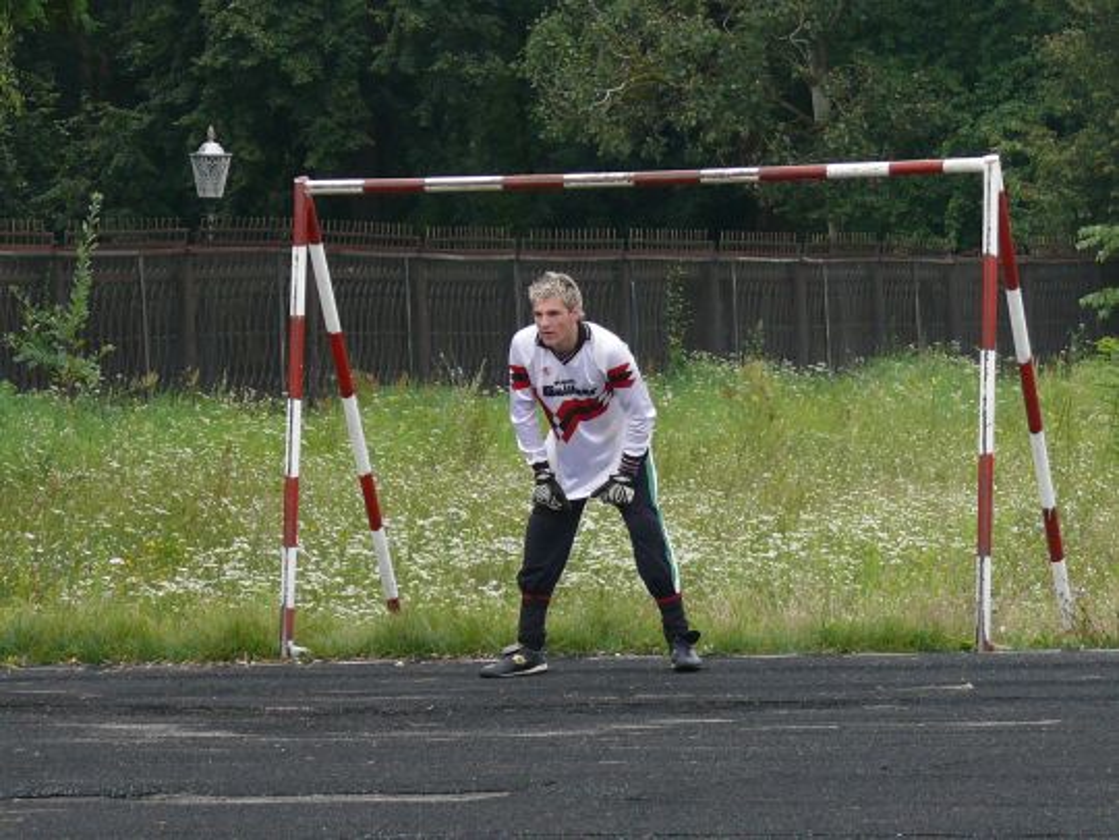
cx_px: 560
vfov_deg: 6.4
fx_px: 7500
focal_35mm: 232
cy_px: 420
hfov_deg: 8.5
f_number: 4
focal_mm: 27.6
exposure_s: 1/125
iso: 100
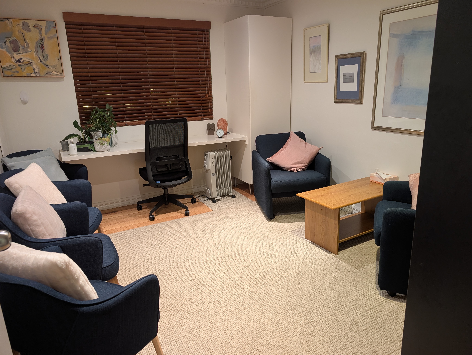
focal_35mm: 24
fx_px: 328
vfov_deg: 56.9
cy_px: 178
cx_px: 236
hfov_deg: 71.5
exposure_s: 1/25
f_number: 1.68
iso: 203
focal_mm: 6.9
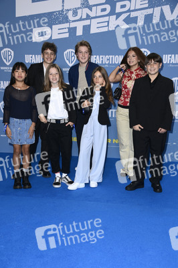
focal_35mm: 48
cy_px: 134
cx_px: 89
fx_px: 357
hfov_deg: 28.0
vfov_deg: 41.1
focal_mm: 48
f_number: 5.6
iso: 1250
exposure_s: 1/250
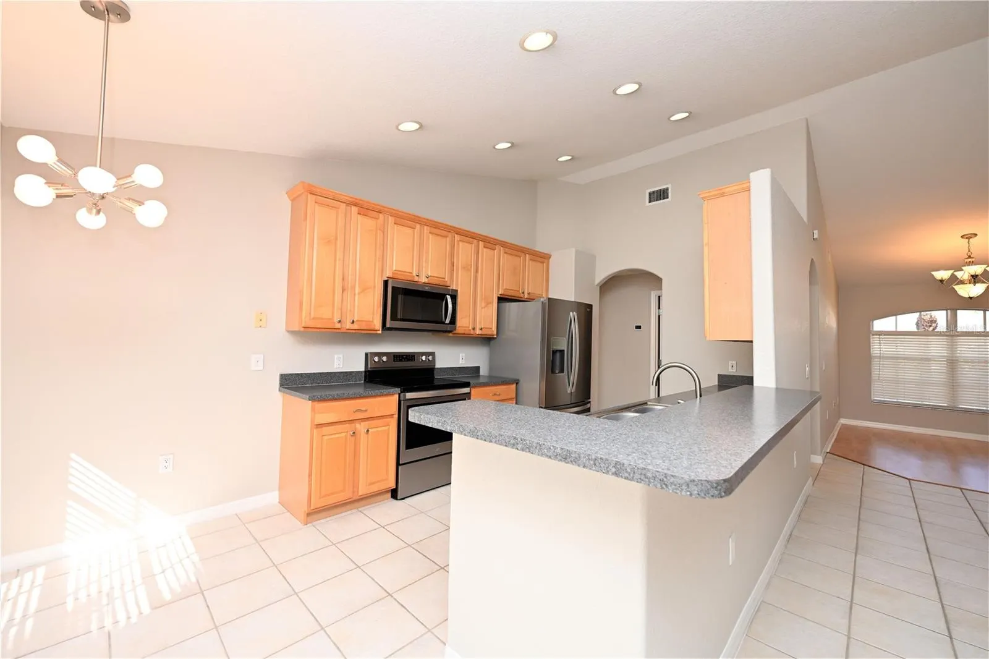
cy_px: 330
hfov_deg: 104.3
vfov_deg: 81.2
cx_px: 494
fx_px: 385
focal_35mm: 14
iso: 200
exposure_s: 1/100
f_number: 5
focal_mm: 14
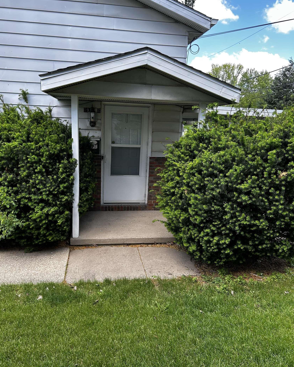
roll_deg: -2.2
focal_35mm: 28
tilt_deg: -13.2
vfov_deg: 62.2
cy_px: 183
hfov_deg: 51.5
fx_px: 304
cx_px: 143
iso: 50
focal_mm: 5.7
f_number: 1.5
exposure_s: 1/329
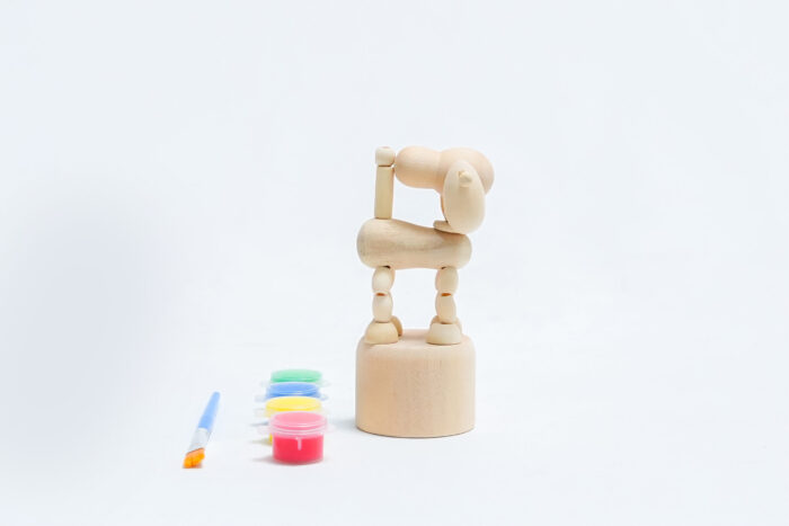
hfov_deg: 20.4
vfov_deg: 13.7
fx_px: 2192
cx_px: 394
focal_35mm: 100
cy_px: 263
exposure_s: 1/125
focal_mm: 67
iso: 3200
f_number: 11
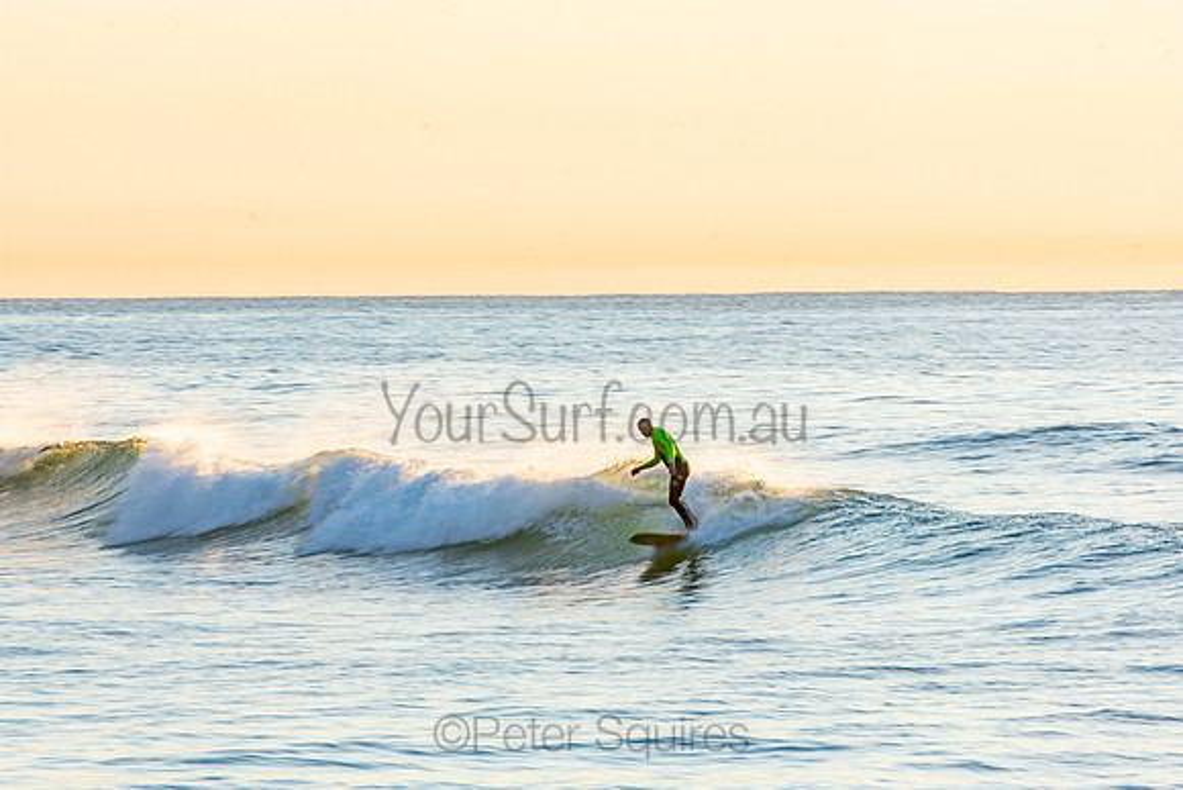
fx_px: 9860
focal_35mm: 300
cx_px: 592
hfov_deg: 6.9
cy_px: 395
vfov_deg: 4.6
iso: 100
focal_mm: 200
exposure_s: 1/40
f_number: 16
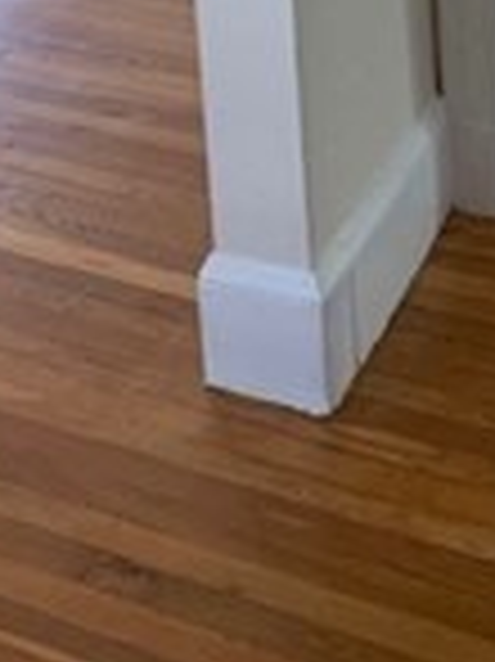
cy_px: -414
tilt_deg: -8.5
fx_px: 1623
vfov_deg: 19.2
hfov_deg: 17.2
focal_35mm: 85
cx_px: 104
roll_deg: +3.6
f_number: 1.8
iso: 100
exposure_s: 1/83
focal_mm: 4.25
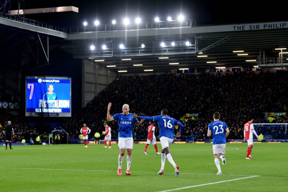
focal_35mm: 70
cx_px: 144
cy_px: 96
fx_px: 560
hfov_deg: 28.8
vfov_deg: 19.5
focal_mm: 70
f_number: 2.8
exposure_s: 1/1600
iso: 2000
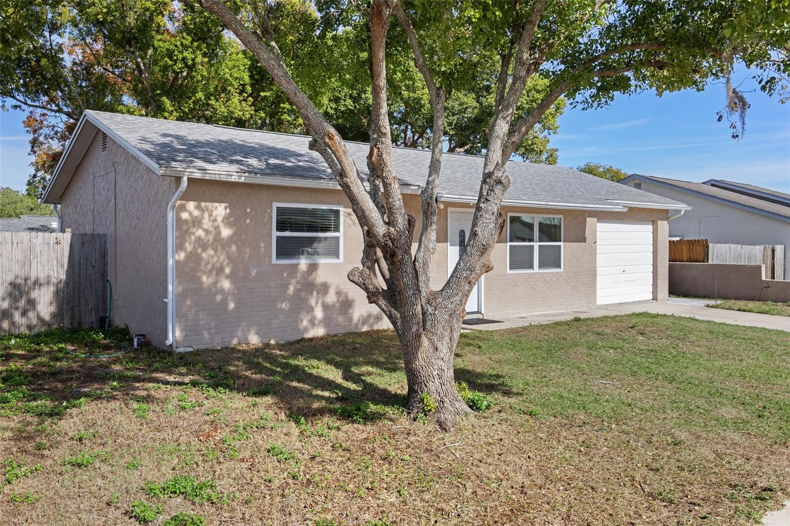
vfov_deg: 44.9
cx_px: 395
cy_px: 263
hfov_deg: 63.7
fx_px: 636
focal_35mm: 29
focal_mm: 29
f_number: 8
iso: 320
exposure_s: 1/125
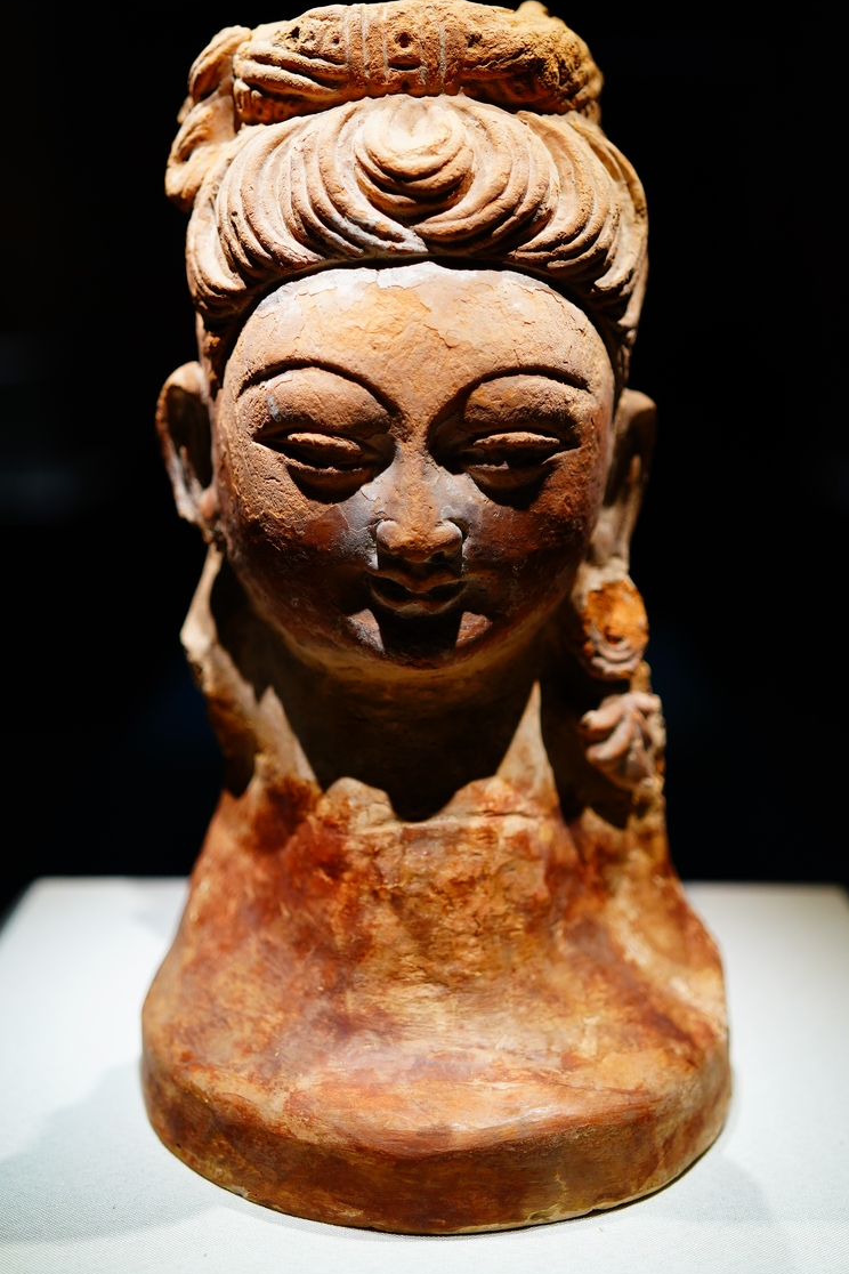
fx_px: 1521
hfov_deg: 31.2
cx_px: 420
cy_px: 596
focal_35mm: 43
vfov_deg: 45.4
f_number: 2
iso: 1000
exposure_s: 1/640
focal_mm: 40
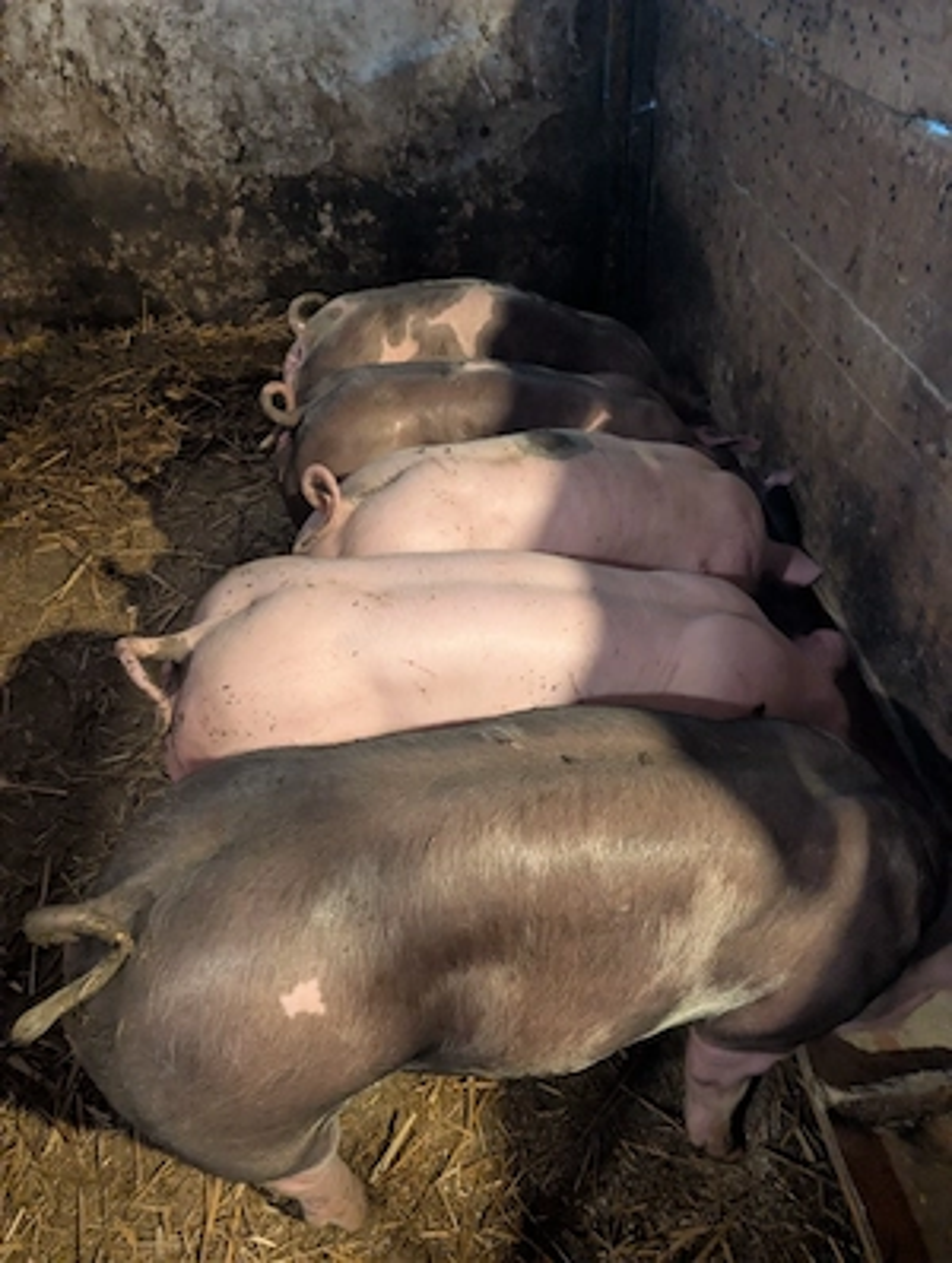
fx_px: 877
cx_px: 476
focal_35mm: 24
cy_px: 632
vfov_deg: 71.5
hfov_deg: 57.0
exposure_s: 1/33.3
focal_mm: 6.9
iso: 1528
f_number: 1.68
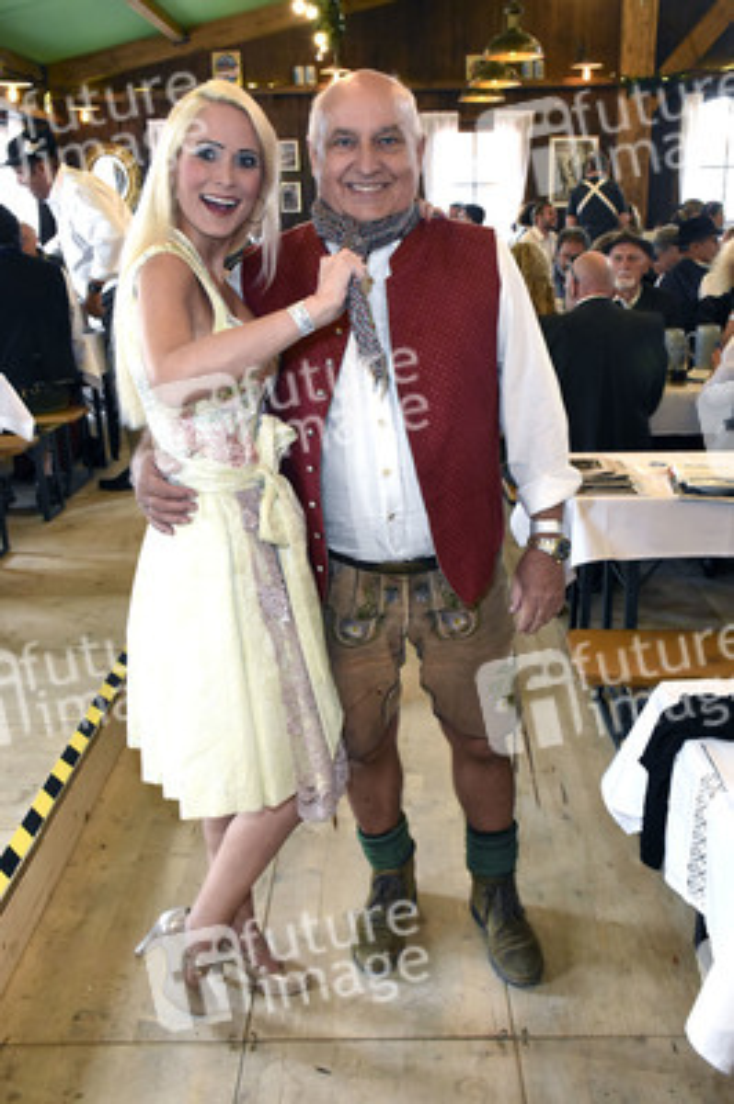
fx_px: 1011
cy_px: 552
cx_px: 367
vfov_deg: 57.3
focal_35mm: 33
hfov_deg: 39.9
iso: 3200
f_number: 6.3
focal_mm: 22
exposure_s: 1/100
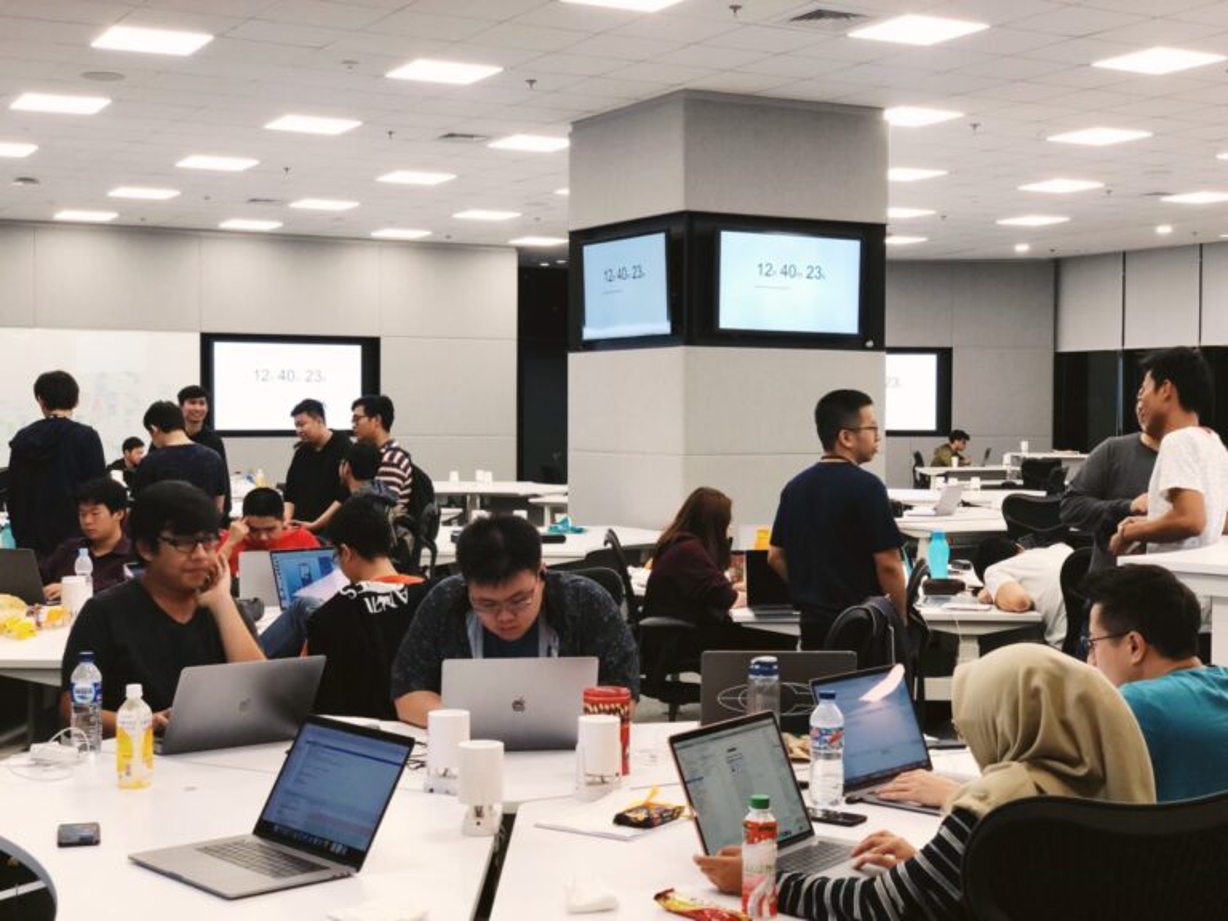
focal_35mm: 52
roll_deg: +0.7
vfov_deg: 28.0
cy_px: 460
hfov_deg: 36.8
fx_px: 1845
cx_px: 614
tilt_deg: -1.3
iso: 64
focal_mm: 6
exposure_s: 1/50
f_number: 2.4
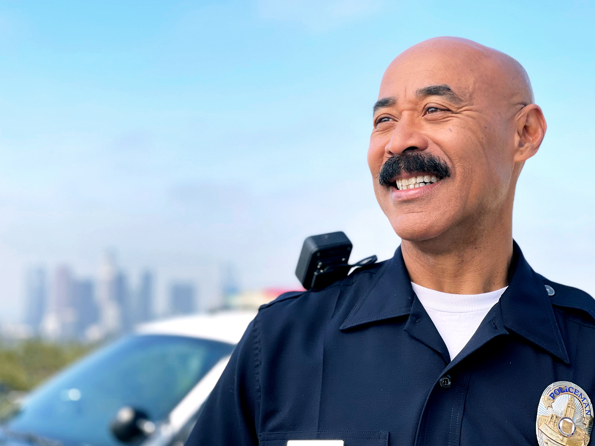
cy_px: 235
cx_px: 313
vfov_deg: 21.6
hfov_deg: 28.6
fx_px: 1169
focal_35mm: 68
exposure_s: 1/626
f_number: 2.2
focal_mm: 7.5
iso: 20
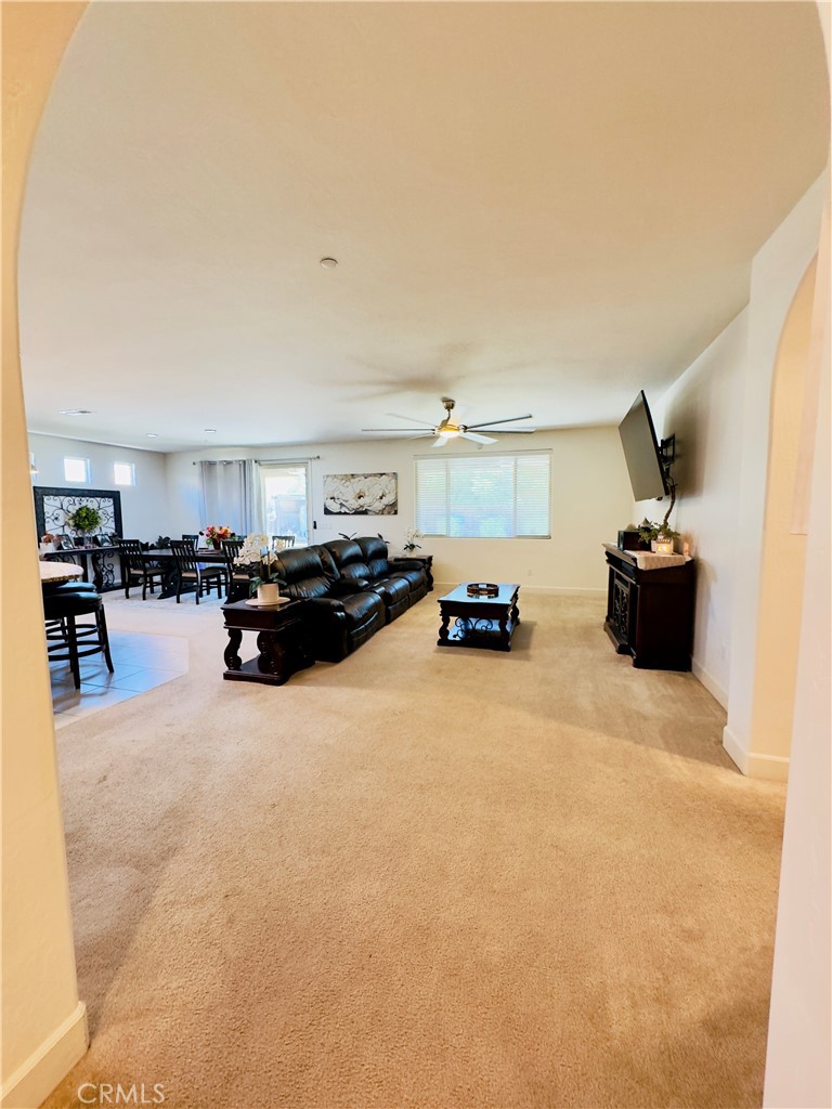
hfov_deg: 85.7
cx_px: 416
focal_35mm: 14
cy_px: 554
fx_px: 449
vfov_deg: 102.1
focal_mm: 2.22
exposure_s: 1/60
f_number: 2.2
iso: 320
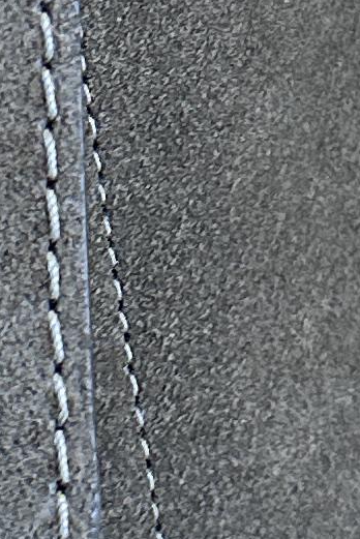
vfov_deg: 10.5
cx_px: 172
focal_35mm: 193
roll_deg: +10.6
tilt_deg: -20.4
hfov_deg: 7.1
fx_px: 2891
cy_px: -53
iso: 250
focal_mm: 6.86
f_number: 1.78
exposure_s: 1/60
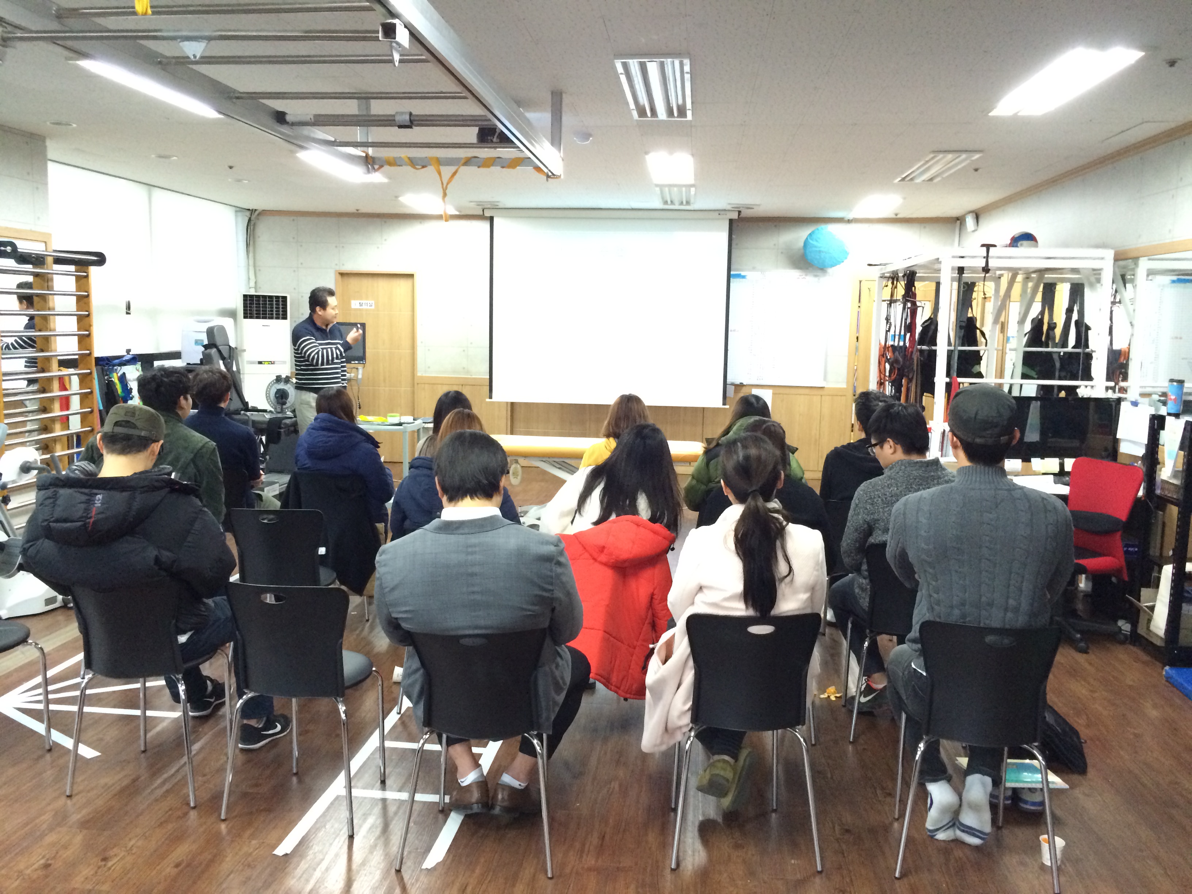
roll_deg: -1.0
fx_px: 999
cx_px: 596
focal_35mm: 29
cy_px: 447
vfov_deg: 48.2
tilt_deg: -6.5
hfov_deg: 61.7
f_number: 2.2
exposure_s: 1/30
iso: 320
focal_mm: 4.15
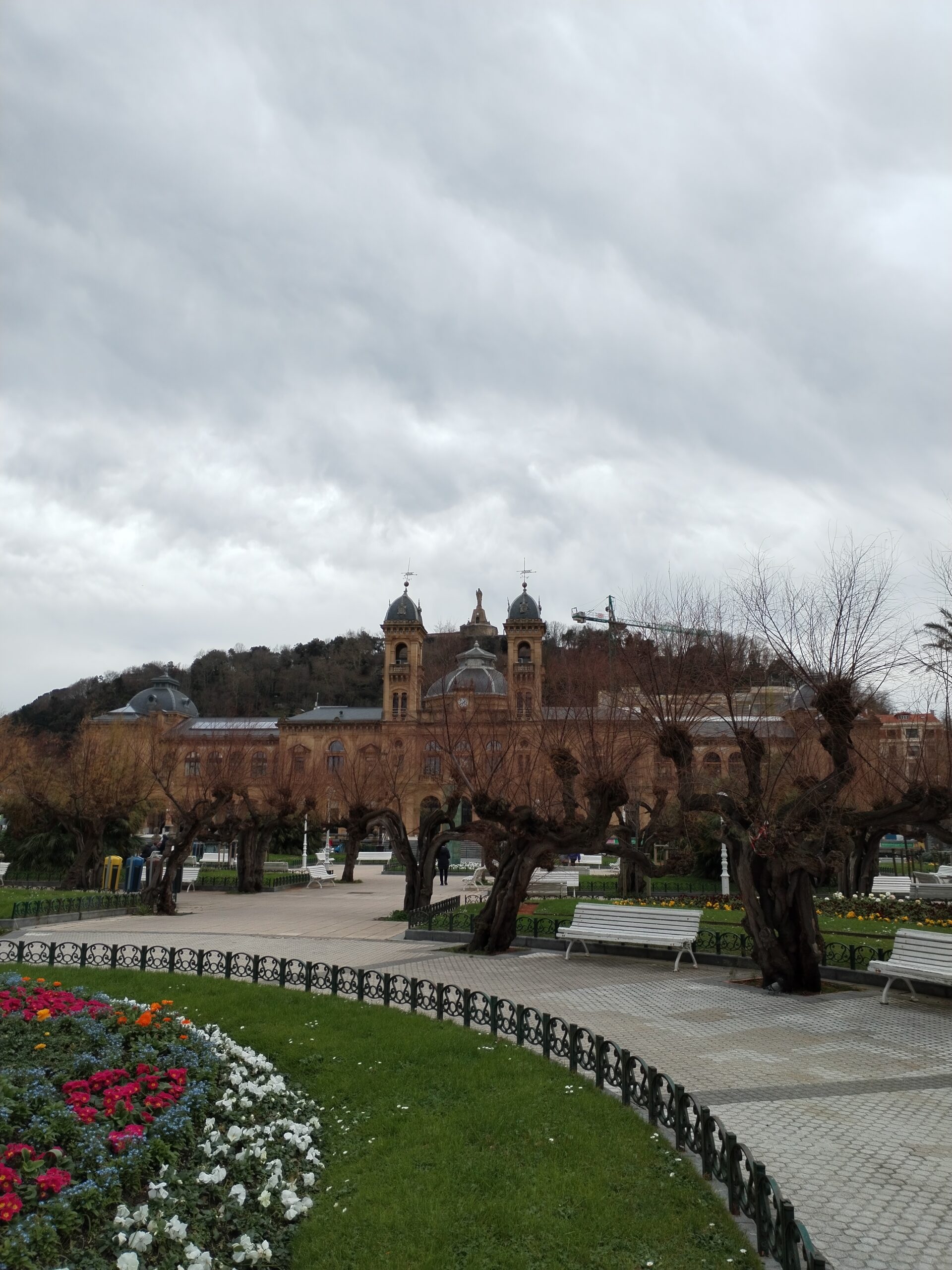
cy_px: 635
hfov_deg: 53.1
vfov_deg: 67.3
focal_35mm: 26
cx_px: 476
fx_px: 953
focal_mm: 4.75
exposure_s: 1/487
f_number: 1.8
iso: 100
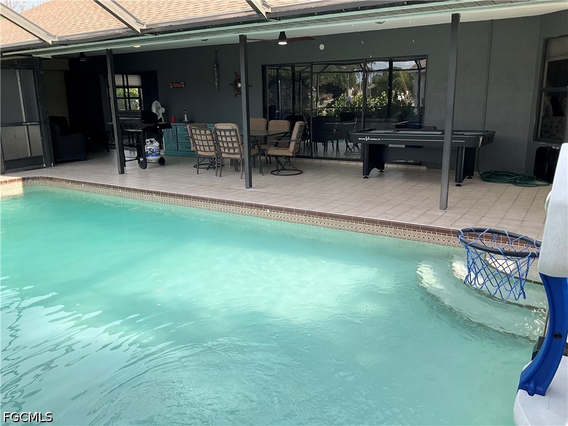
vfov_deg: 48.2
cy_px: 213
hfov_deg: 61.7
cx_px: 284
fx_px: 476
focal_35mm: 29
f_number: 1.8
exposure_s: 1/397
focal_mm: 3
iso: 25
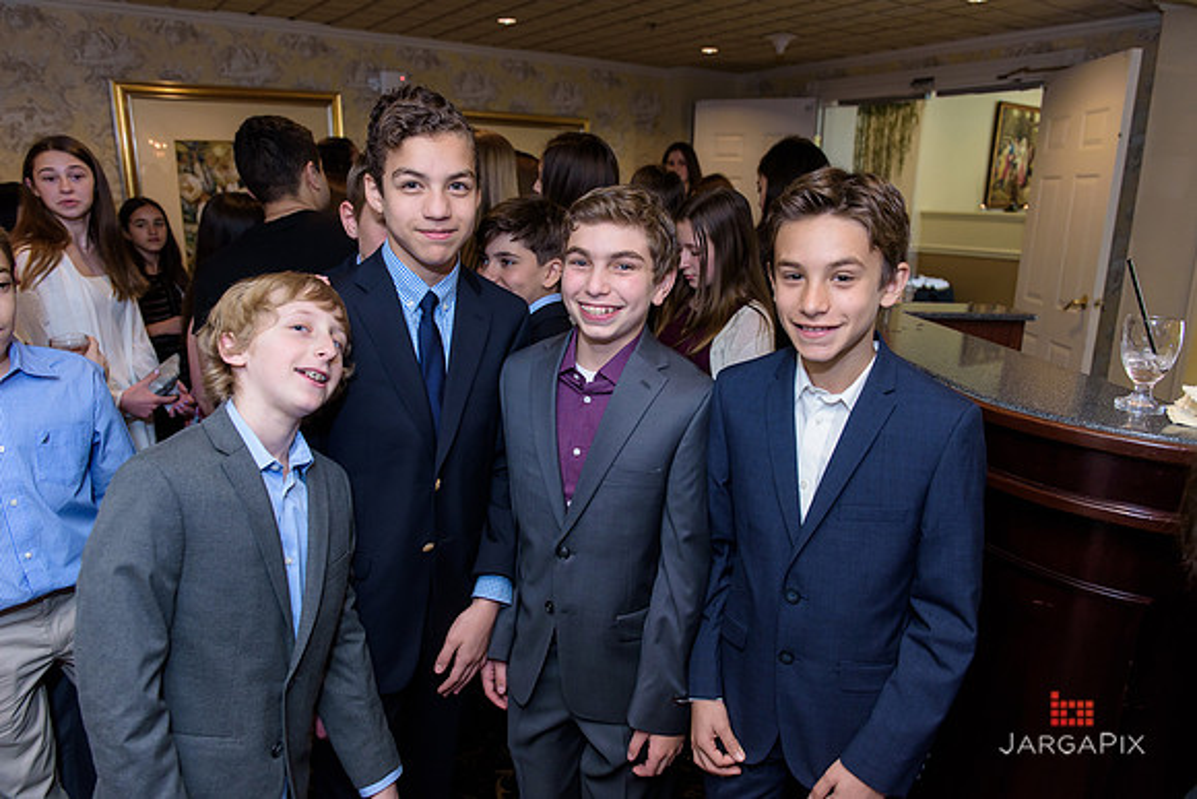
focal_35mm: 26
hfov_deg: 69.4
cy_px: 400
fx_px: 865
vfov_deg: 49.6
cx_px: 598
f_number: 3.2
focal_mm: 26
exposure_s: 1/125
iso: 1600
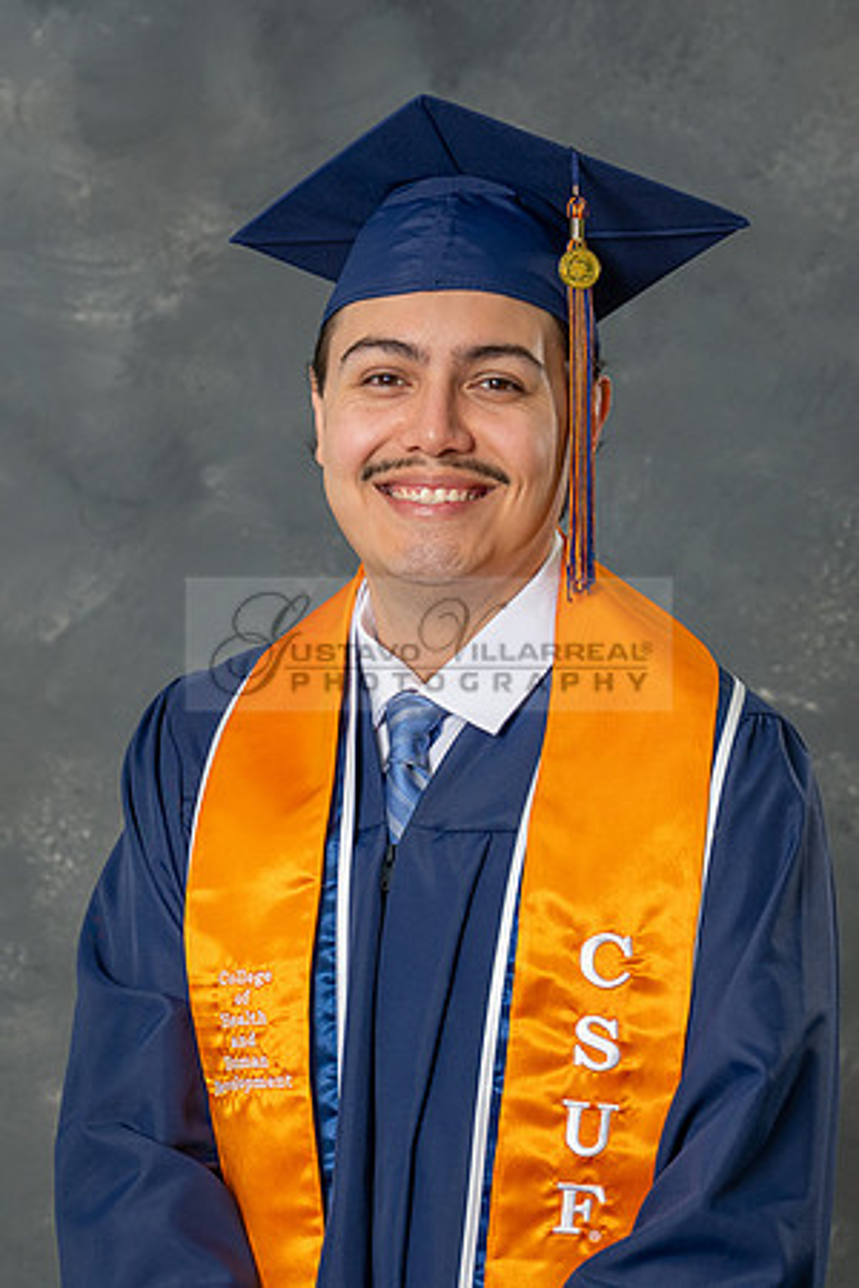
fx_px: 4879
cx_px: 379
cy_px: 919
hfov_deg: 10.1
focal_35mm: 136
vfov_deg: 15.0
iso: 200
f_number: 4
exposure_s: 1/200
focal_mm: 57
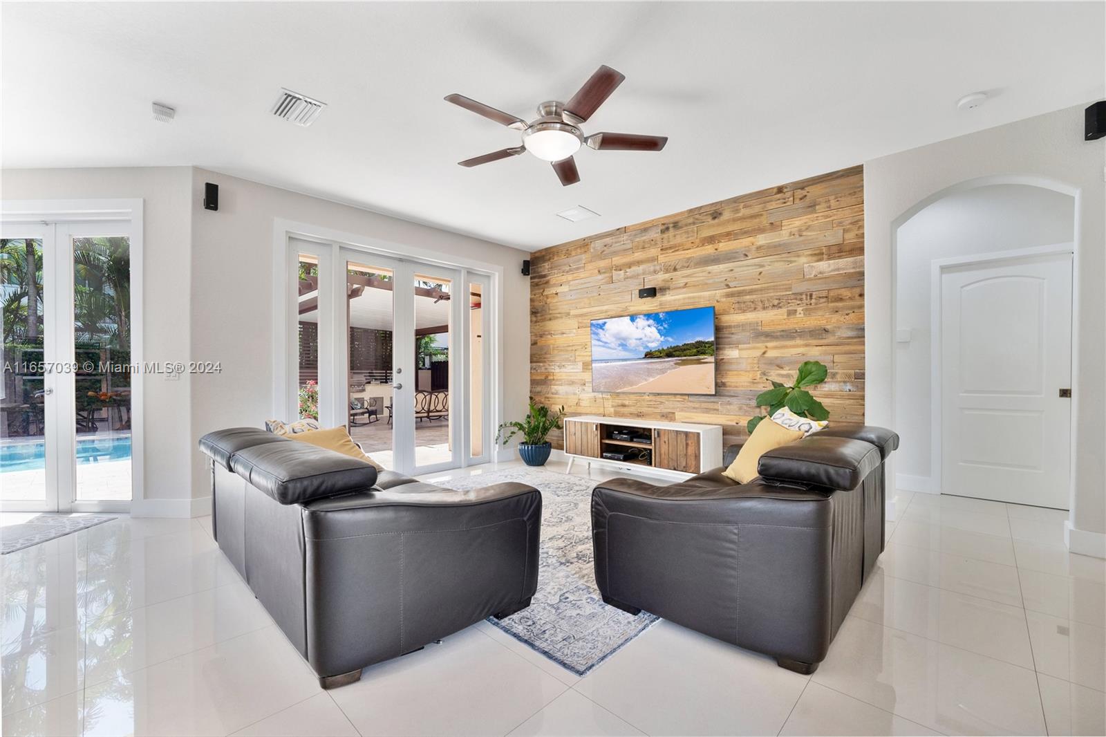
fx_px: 430
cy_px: 368
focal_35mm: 14
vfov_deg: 81.2
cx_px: 553
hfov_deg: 104.3
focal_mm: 14
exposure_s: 1/30
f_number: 8
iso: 2500
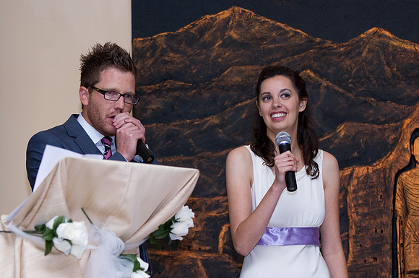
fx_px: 1616
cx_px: 210
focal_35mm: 139
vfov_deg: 9.8
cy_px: 139
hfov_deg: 14.8
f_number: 3.5
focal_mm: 92.5
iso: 800
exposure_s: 1/160
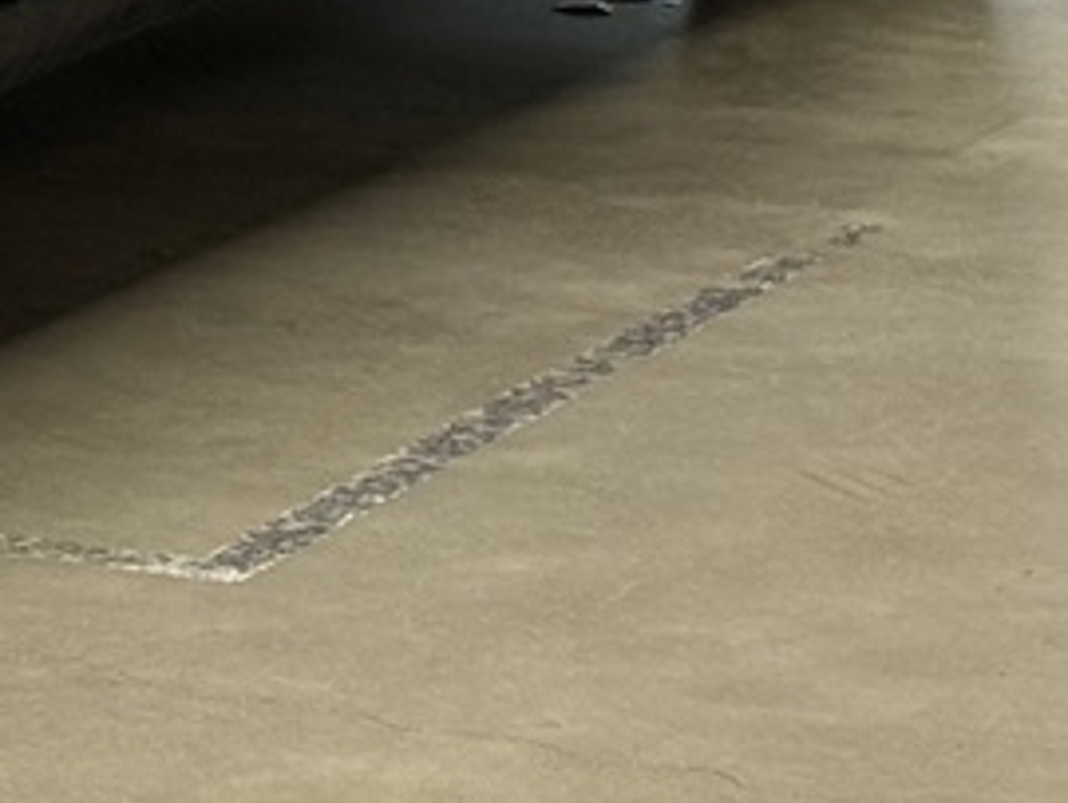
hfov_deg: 7.5
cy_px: -696
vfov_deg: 5.7
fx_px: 7905
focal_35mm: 256
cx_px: -862
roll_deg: +1.5
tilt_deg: -5.0
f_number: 1.78
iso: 200
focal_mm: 6.76
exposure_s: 1/120
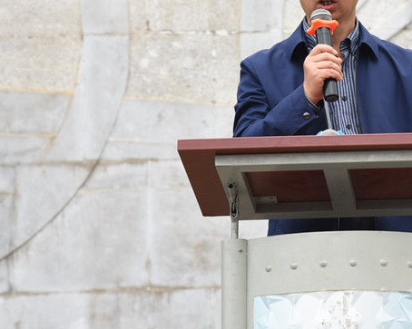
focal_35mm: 248
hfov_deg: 7.8
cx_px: 378
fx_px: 3023
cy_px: 96
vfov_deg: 6.2
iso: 250
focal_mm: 120
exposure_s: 1/200
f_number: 7.1
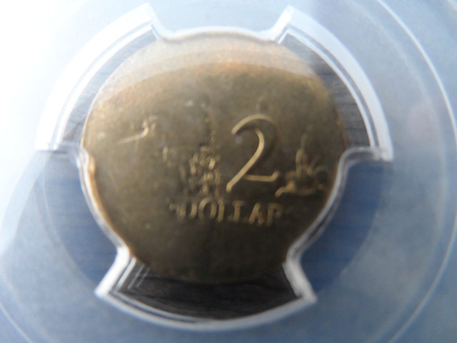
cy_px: 172
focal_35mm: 24
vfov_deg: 56.8
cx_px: 228
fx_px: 317
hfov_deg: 71.6
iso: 400
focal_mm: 4
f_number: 3.2
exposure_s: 1/30
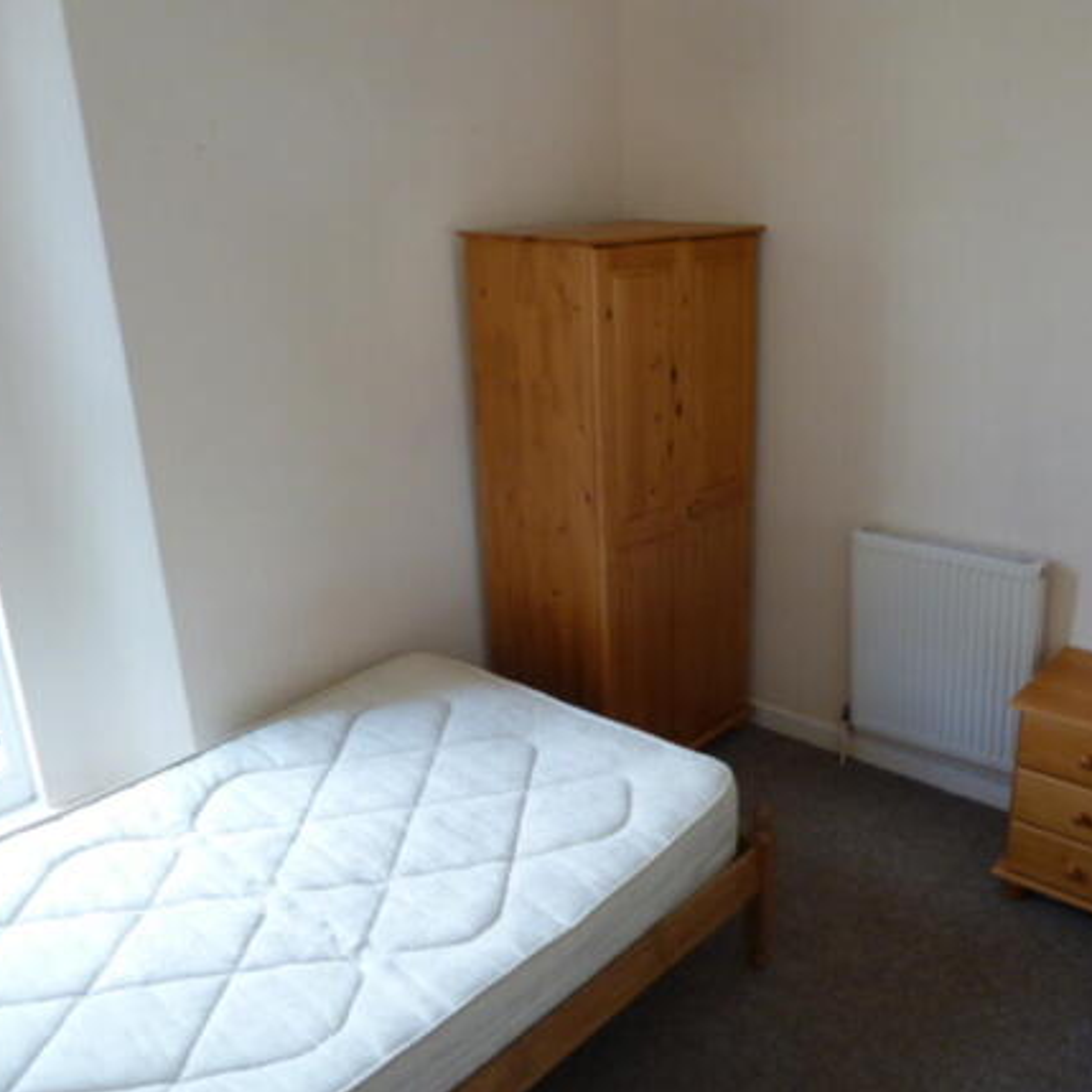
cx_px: 704
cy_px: 554
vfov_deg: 54.0
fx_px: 1071
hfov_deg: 53.2
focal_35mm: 30
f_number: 3.3
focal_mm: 4.1
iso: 160
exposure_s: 1/30
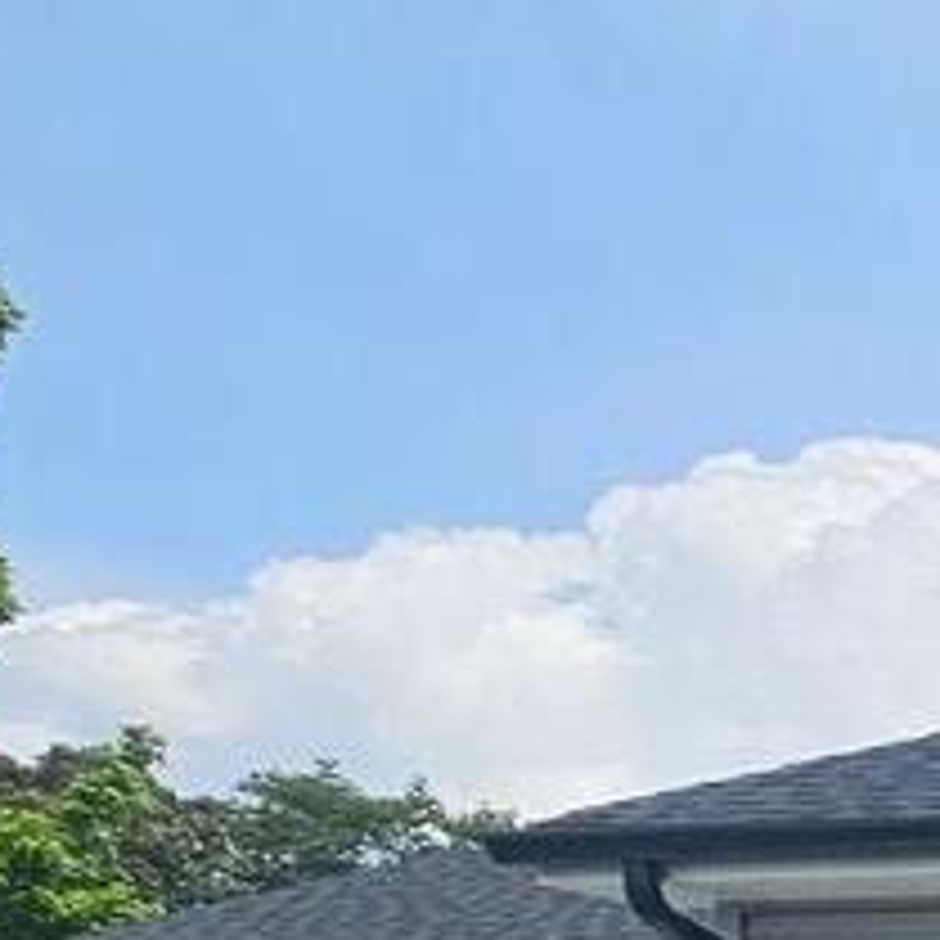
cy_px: 1480
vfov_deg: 18.8
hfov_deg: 10.6
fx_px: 2427
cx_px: 3031
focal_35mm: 79
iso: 50
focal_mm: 2.2
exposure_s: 1/3747
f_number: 2.2
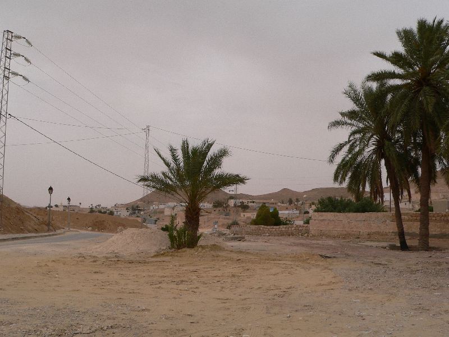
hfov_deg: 51.4
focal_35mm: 36
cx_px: 224
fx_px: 467
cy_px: 168
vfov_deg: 39.7
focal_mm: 6
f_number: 5.6
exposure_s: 1/800
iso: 80
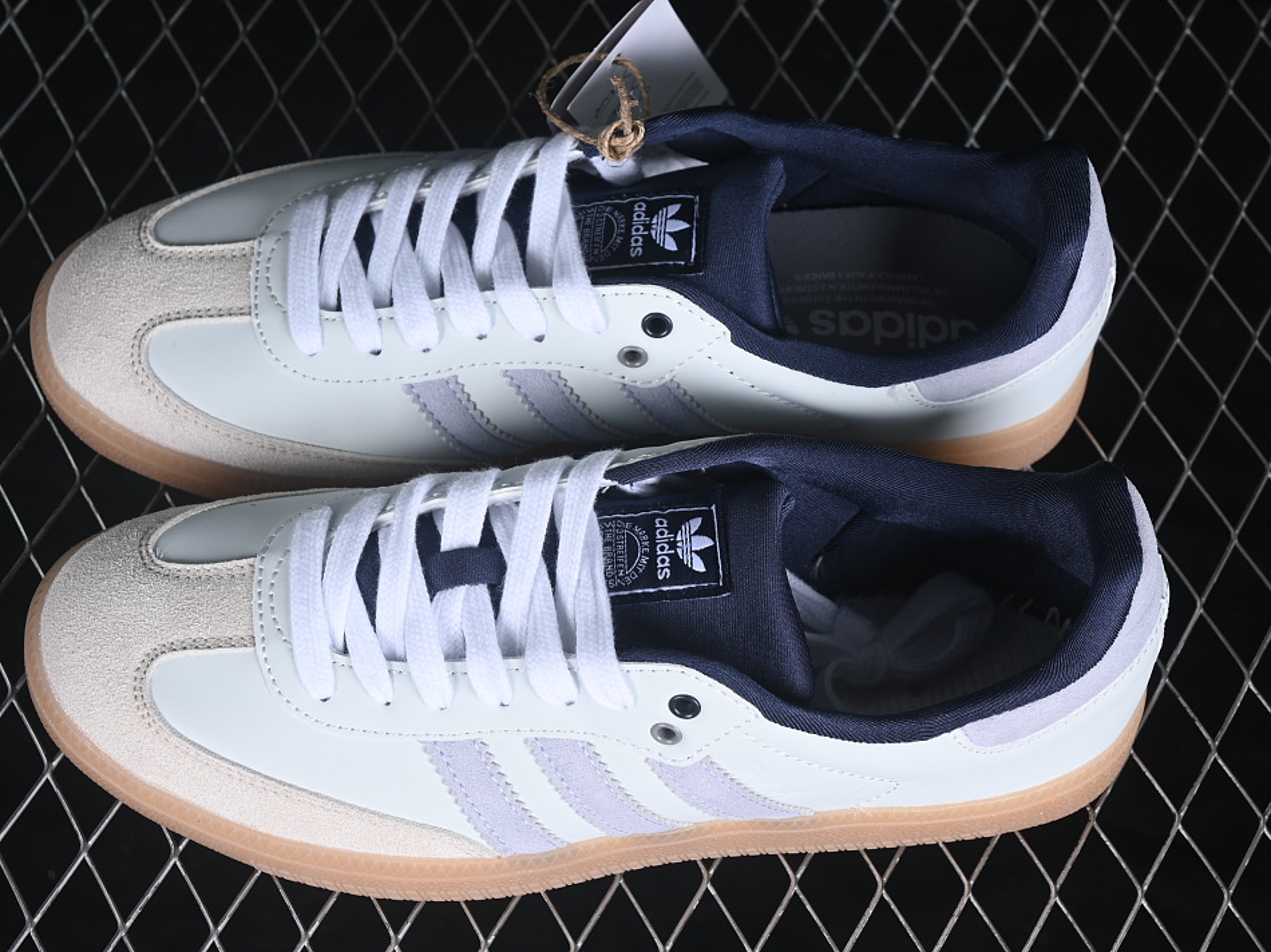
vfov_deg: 18.0
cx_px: 606
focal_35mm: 82
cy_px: 480
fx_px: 3010
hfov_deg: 23.8
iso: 160
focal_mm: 50
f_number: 7.1
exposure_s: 1/80
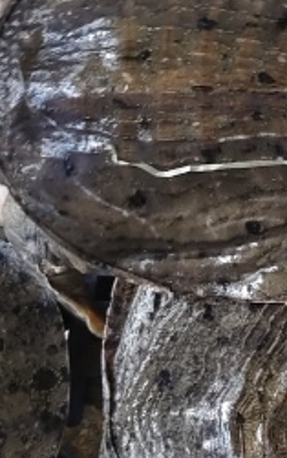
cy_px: 81
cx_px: 686
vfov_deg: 17.6
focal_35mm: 117
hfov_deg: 9.9
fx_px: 1463
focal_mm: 4.84
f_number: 1.79
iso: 144
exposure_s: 1/100
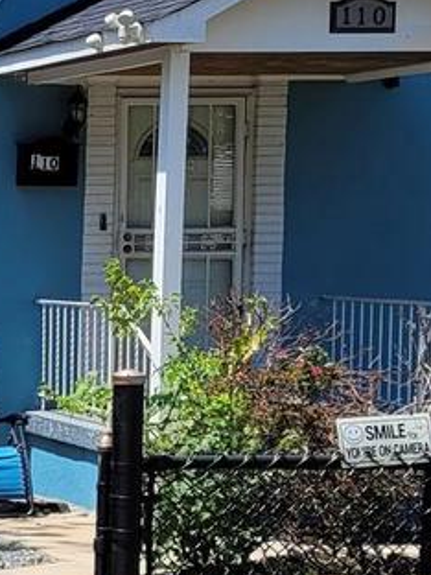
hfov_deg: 10.4
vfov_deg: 15.4
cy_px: 396
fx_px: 2125
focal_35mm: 128
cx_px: -499
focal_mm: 5.4
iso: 40
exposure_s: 1/2657
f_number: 1.8
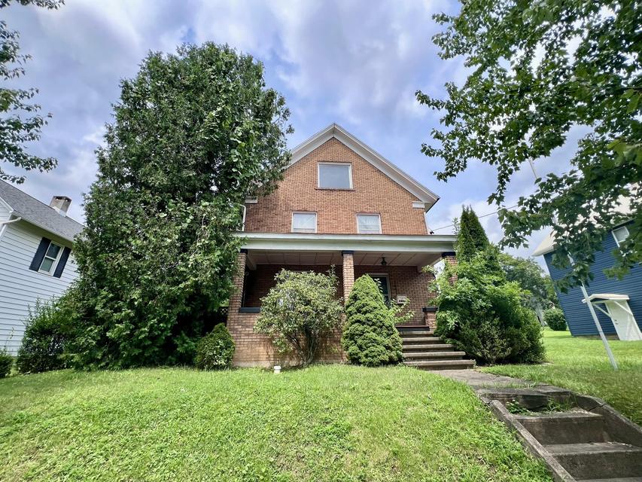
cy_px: 241
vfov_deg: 89.9
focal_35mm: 13
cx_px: 321
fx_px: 241
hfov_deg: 106.2
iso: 32
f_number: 1.8
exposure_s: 1/573
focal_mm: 1.57
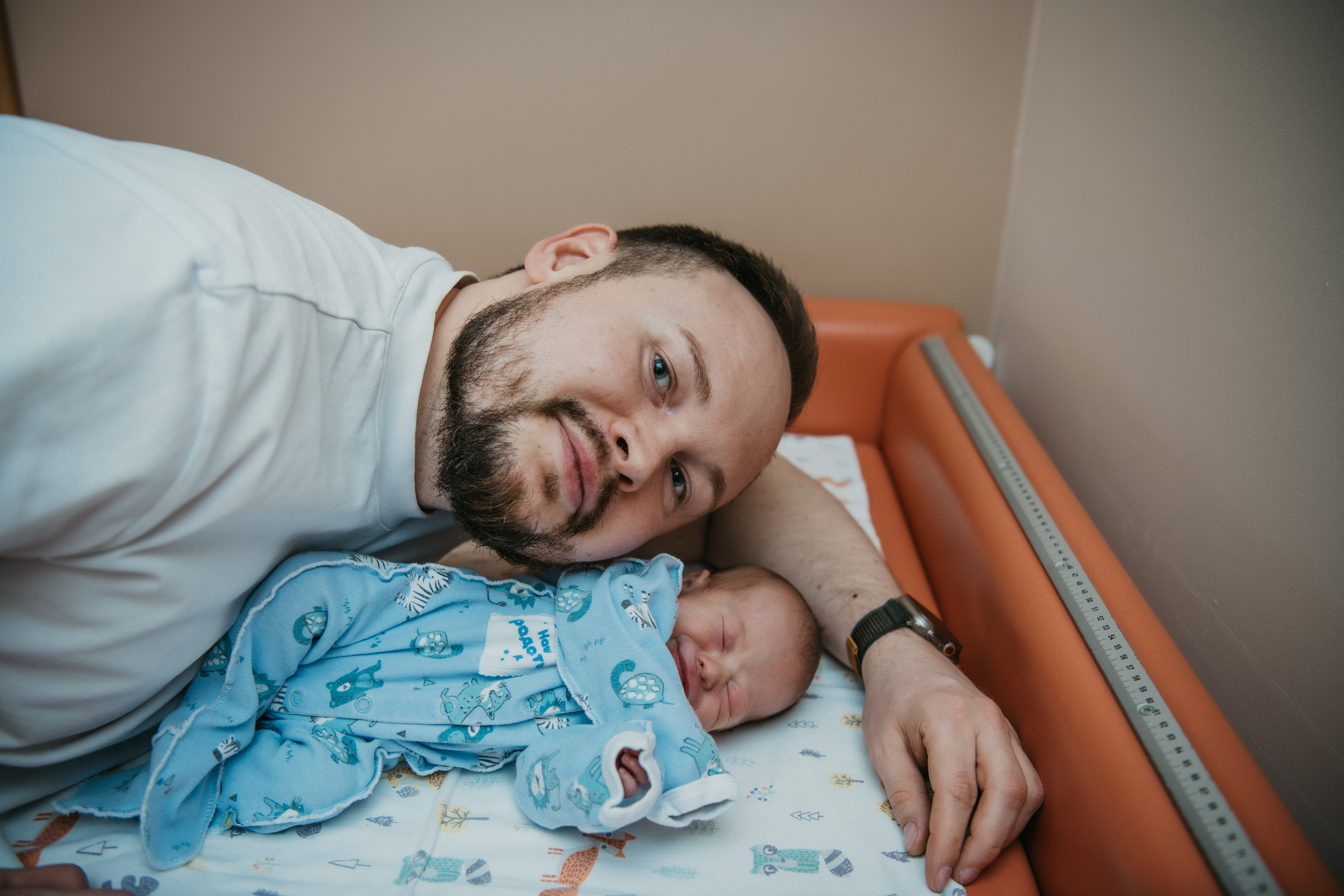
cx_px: 672
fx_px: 1269
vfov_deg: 38.9
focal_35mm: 34
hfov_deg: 55.8
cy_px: 448
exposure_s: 1/160
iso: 125
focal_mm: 34
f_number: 3.2
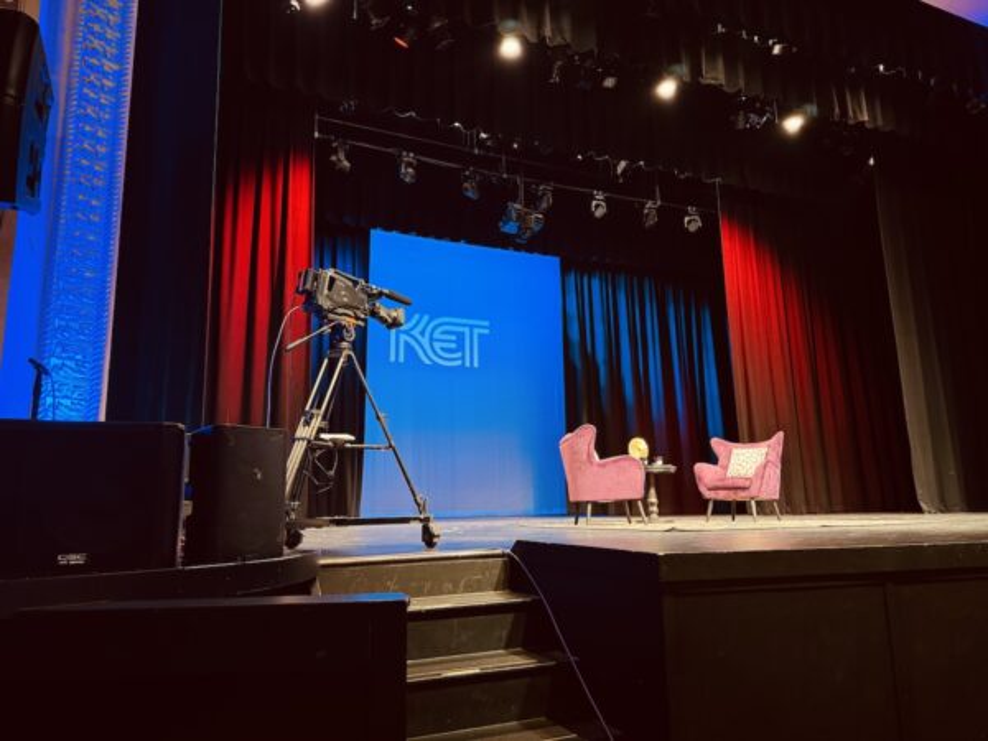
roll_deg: +1.2
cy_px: 370
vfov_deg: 56.8
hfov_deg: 71.6
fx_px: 685
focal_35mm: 24
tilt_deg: +11.2
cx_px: 494
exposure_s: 1/44
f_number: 1.78
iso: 640
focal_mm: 6.76
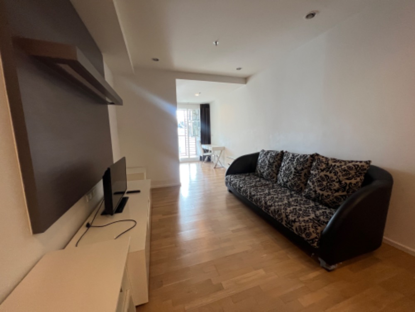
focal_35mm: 13
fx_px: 156
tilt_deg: -7.1
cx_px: 208
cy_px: 156
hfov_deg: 106.2
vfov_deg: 89.9
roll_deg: +0.8
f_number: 1.8
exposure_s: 1/100
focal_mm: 1.57
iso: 160
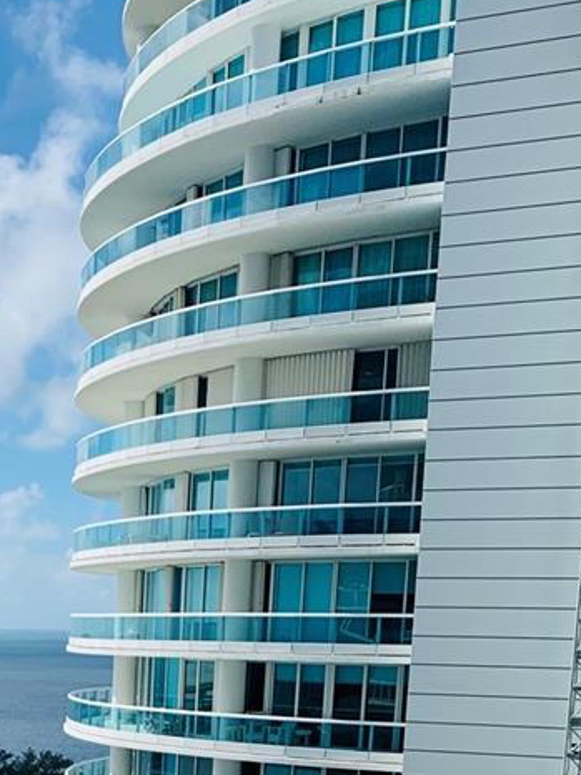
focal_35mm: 67
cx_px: -60
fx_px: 1501
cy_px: 920
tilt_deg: -10.2
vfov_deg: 26.0
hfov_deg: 20.8
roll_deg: -0.6
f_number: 1.8
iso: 25
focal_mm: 4.25
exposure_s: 1/3788
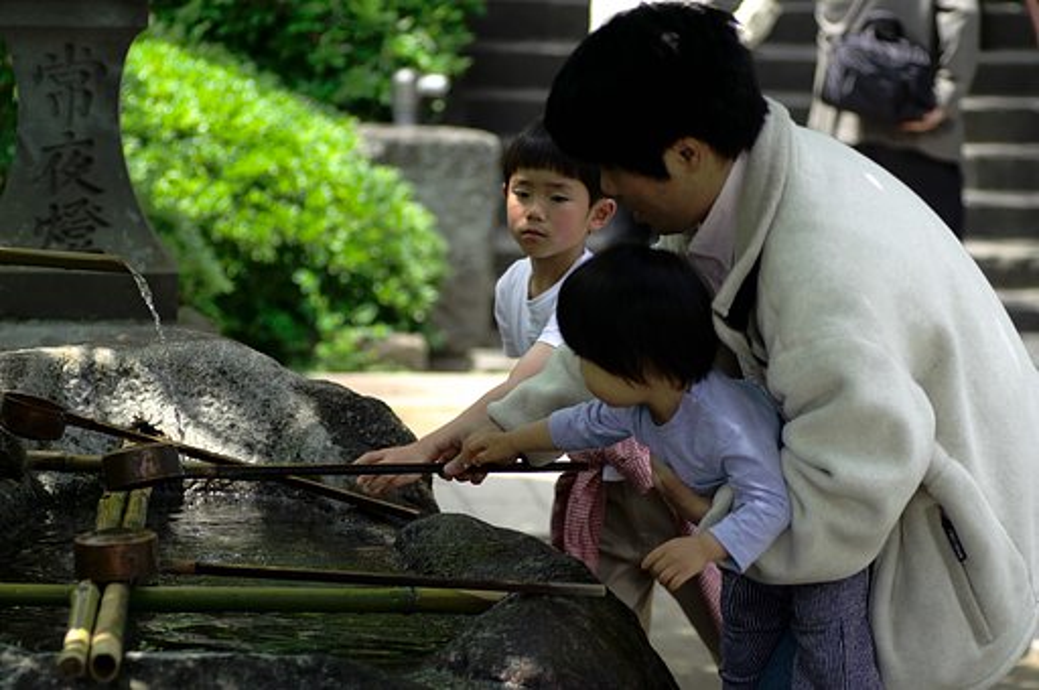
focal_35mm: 135
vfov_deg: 10.1
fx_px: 3891
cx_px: 520
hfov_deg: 15.2
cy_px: 345
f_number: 2.8
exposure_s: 1/640
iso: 100
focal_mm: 90
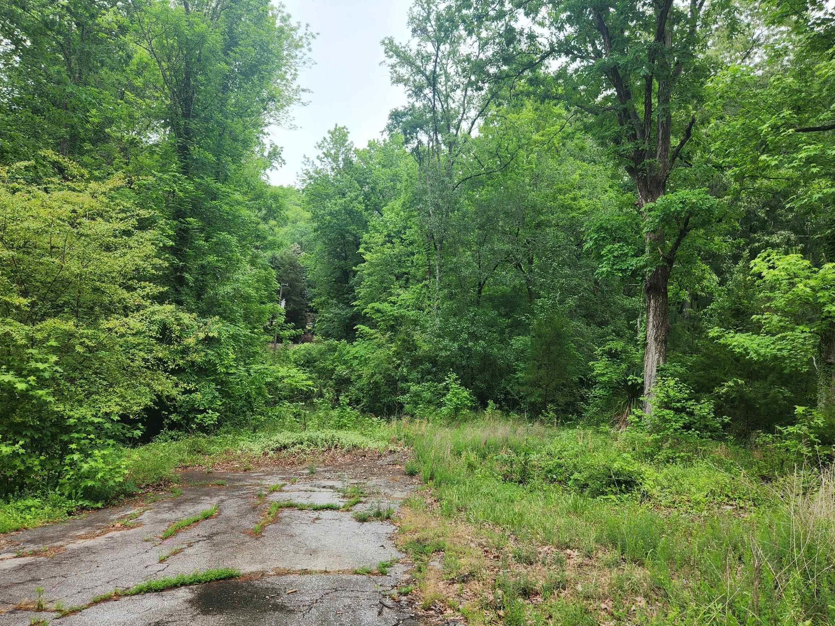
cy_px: 318
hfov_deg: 71.6
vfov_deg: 56.8
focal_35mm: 24
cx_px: 422
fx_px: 579
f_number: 1.8
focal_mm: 5.4
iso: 20
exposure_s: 1/588
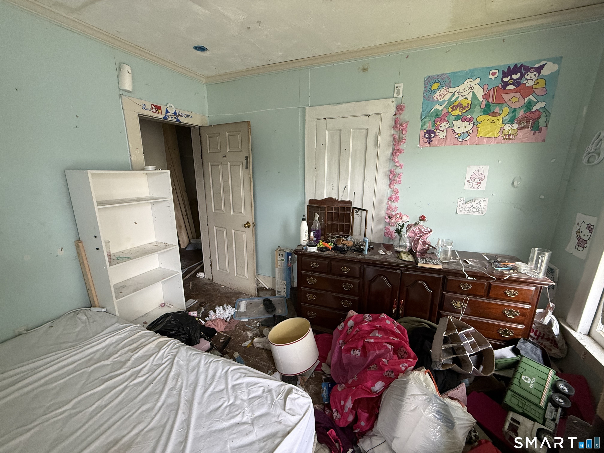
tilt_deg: -12.6
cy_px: 226
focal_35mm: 14
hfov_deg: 102.1
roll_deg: -0.8
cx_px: 302
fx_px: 244
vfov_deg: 85.7
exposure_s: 1/99
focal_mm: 2.22
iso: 320
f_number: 2.2
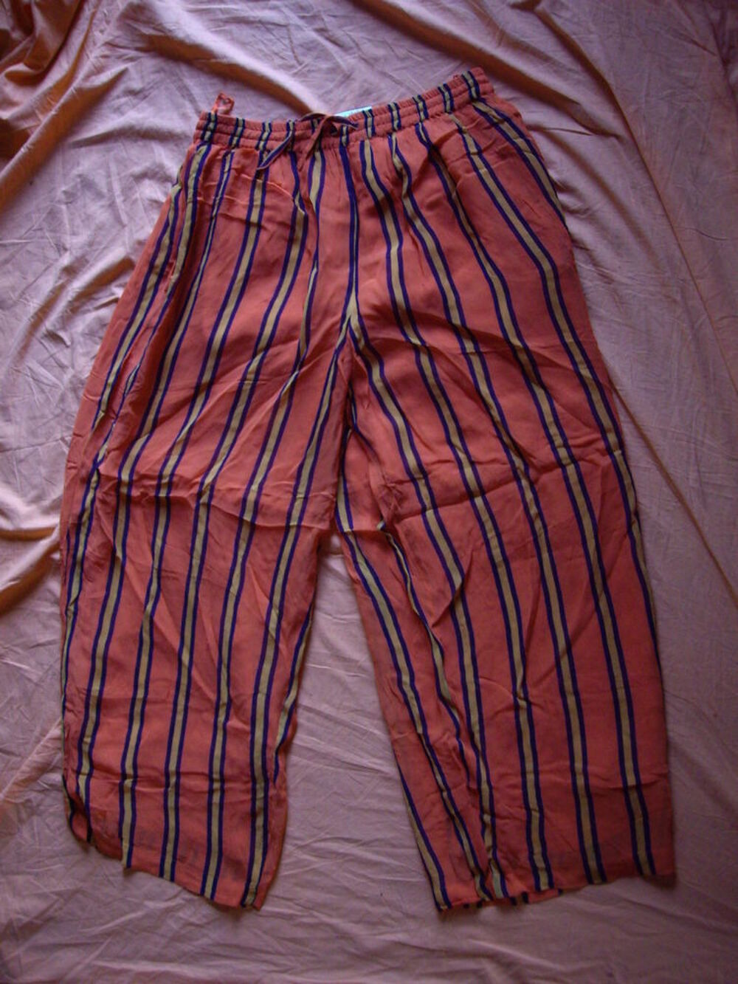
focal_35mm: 38
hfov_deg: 37.7
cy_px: 492
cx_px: 369
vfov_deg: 49.0
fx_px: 1080
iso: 200
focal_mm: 6.2
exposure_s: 1/20
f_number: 2.7
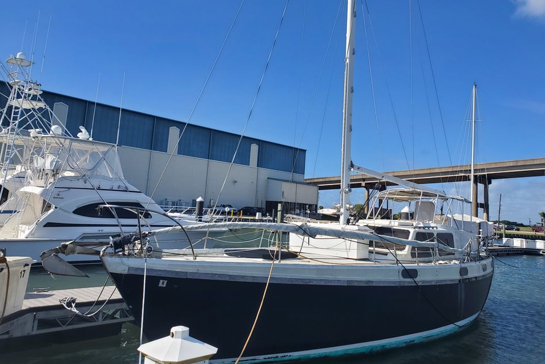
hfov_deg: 63.6
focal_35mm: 29
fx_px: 439
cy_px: 150
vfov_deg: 44.8
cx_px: 290
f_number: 2.4
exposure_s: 1/1754
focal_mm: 4.3
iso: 50
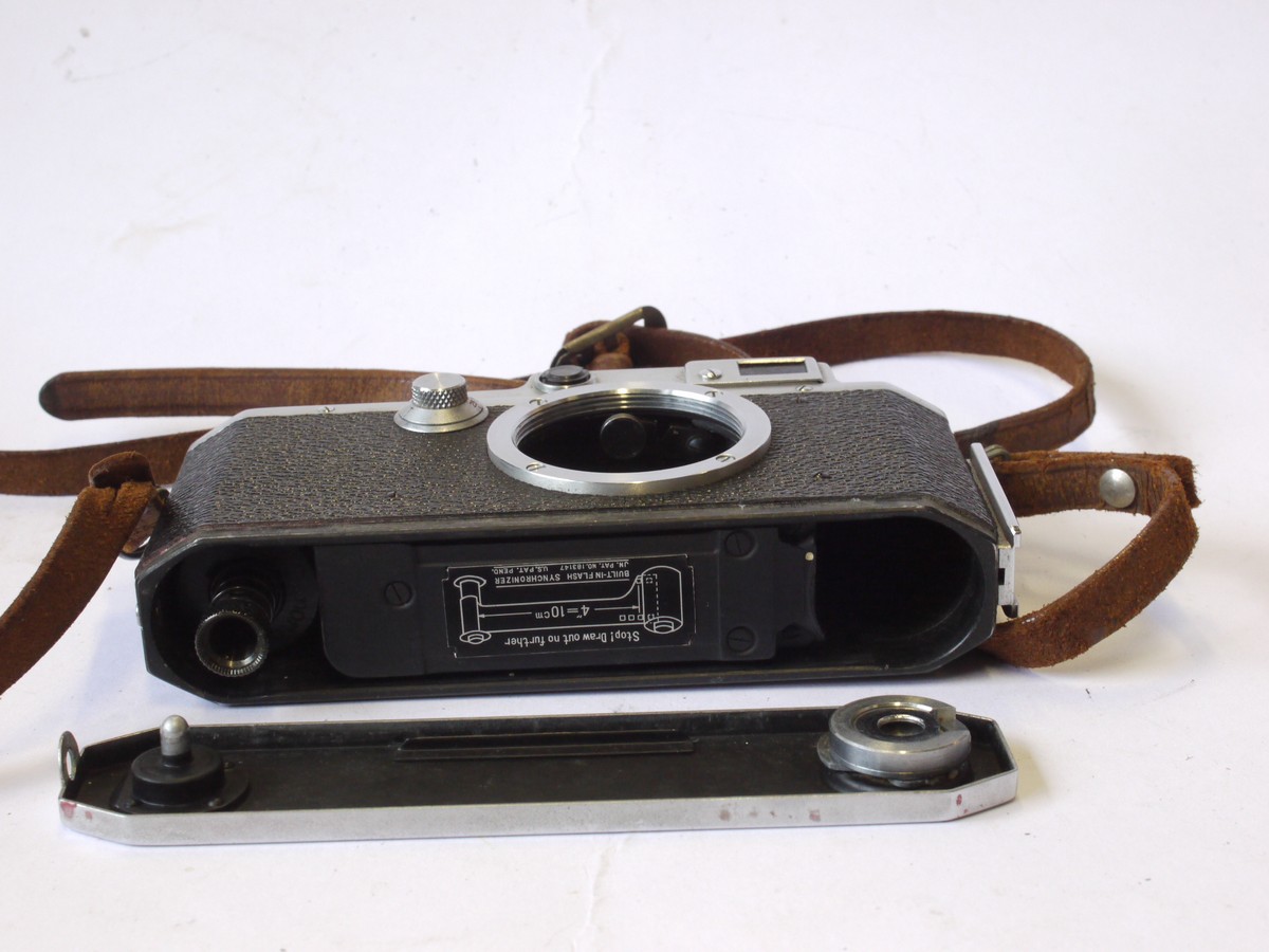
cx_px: 634
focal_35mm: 60
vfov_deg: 24.4
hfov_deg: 32.2
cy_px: 476
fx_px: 2200
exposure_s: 1/40
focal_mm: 30
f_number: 11
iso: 800
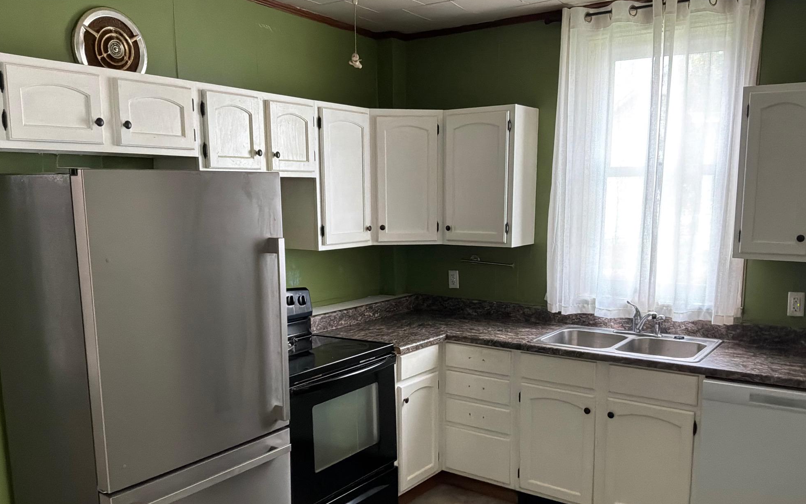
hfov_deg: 61.2
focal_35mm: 31
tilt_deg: -9.4
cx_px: 411
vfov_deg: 40.3
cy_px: 311
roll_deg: +0.8
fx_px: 681
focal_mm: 3
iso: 200
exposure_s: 1/60
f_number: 1.8
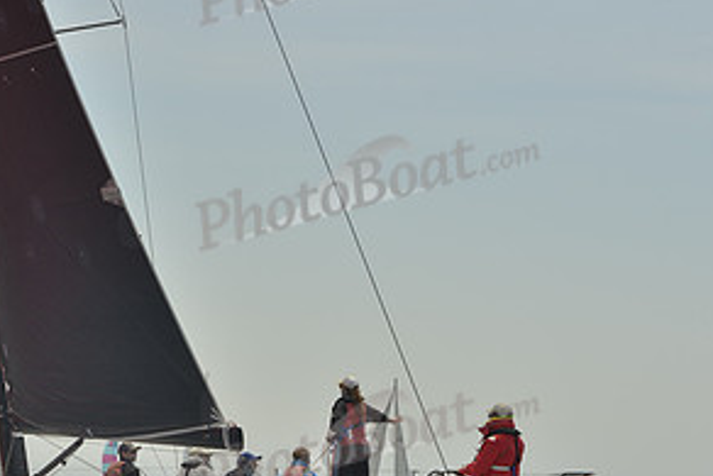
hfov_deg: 12.8
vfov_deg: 8.6
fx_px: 3150
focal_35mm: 159
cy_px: 348
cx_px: 71
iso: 280
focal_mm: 80
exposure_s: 1/1250
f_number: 9
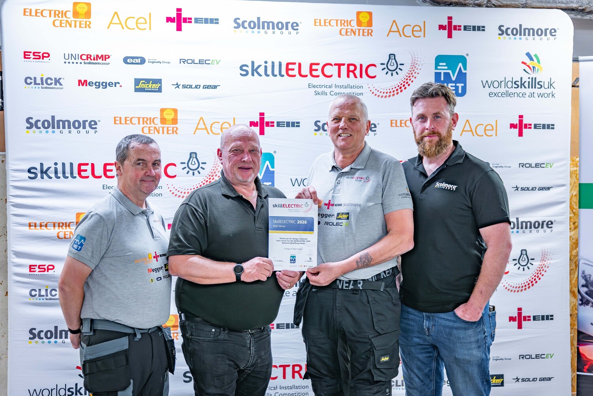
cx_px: 296
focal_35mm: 55
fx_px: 906
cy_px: 198
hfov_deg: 36.2
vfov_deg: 24.6
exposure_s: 1/320
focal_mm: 55
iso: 1250
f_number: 2.8
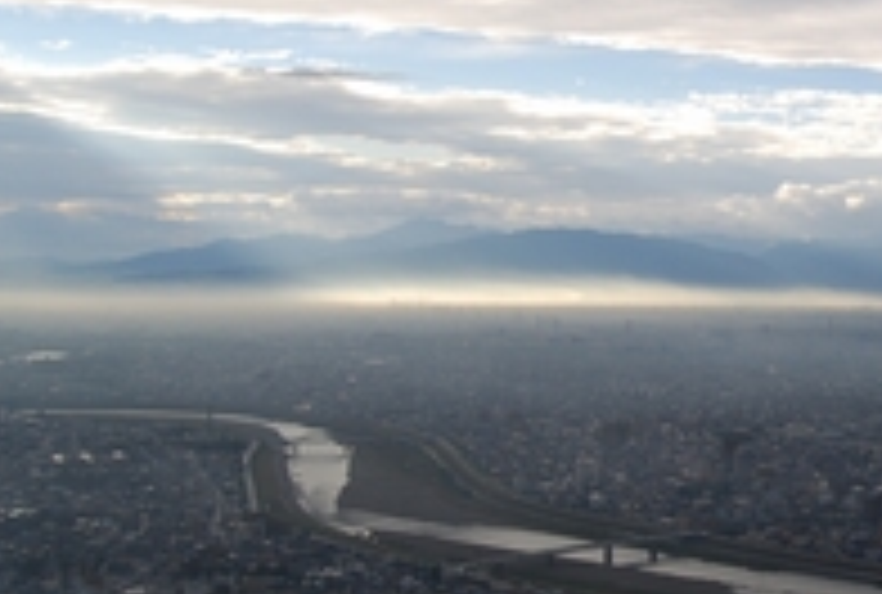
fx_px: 1524
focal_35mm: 62
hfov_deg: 30.0
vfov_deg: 22.1
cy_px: 270
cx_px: 891
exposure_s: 1/200
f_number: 7.1
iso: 100
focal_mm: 18
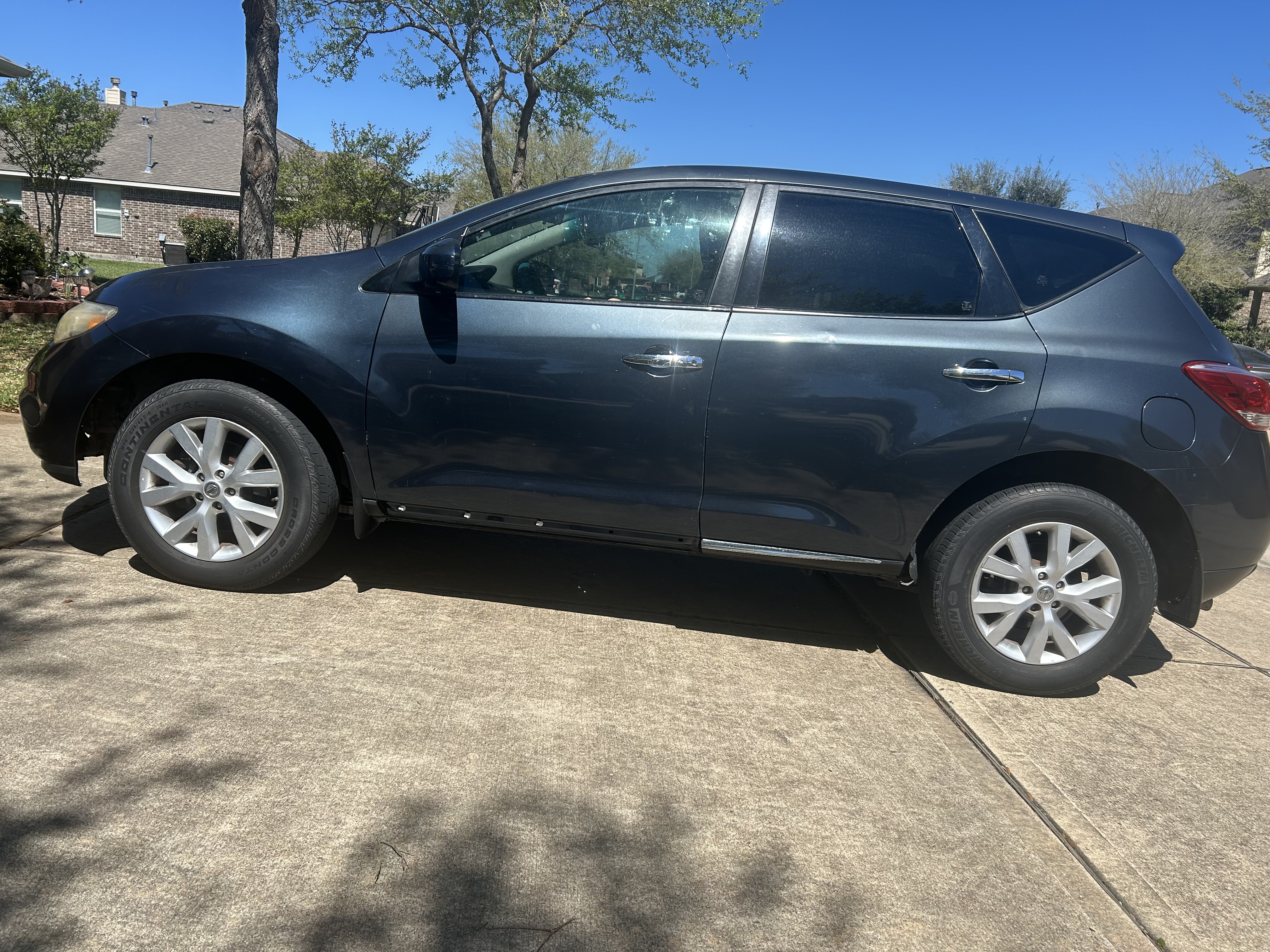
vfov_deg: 53.1
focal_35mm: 26
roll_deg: -5.0
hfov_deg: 67.3
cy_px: 476
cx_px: 635
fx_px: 954
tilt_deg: -11.5
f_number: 1.5
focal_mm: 5.7
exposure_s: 1/3460
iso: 50
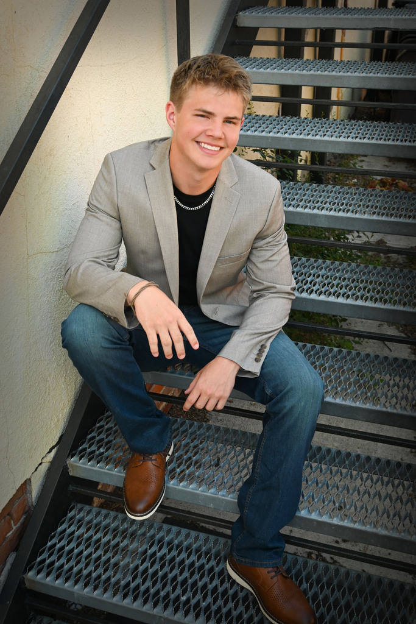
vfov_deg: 49.5
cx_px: 208
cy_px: 312
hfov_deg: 34.2
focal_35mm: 39
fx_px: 676
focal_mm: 26
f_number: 4.5
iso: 360
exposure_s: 1/250
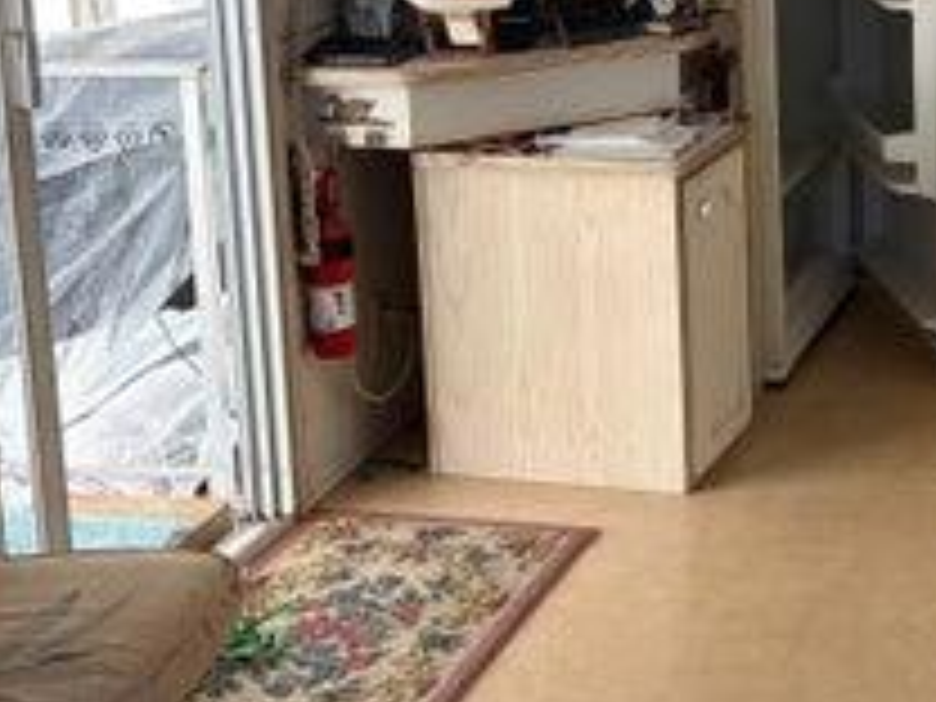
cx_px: 860
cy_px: 27
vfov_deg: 18.0
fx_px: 2163
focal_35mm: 80
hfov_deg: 23.7
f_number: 1.6
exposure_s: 1/60
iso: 320
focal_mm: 5.96
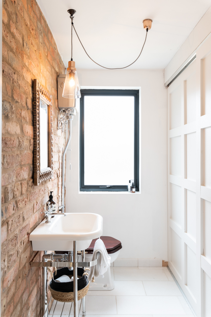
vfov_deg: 63.7
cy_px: 158
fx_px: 255
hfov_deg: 45.0
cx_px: 106
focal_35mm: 29
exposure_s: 1/1.67
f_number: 8
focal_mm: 29
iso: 100
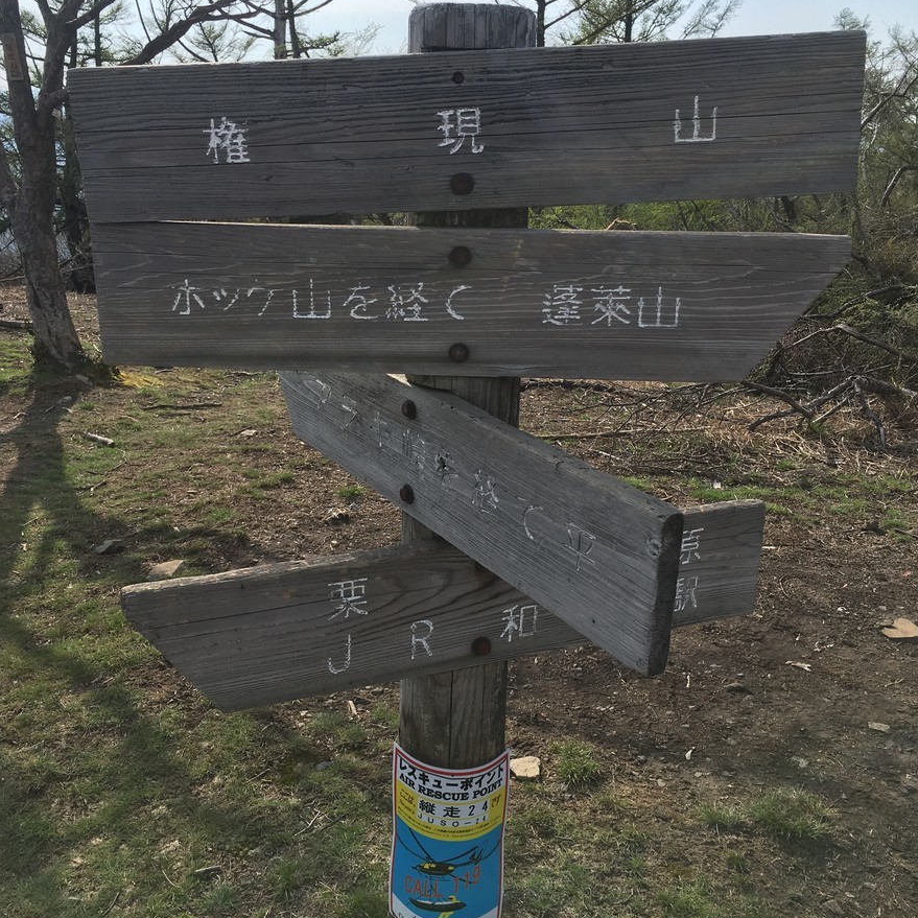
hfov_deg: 47.2
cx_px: 452
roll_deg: -2.3
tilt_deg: -14.5
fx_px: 1050
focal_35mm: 35
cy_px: 415
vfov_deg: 47.2
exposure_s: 1/1538
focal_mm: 4.15
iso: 25
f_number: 2.2
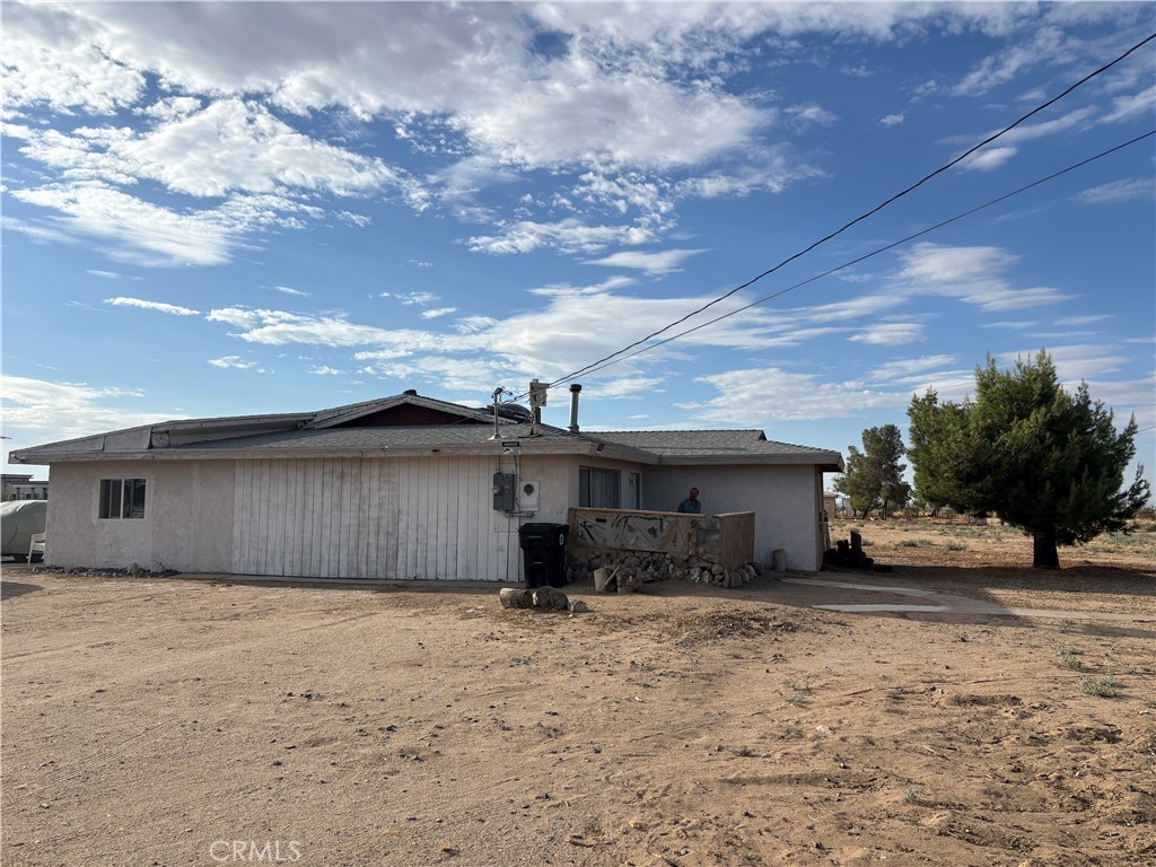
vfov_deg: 53.1
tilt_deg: +3.8
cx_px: 578
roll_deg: +0.0
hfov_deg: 67.3
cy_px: 434
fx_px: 868
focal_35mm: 26
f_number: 1.6
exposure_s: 1/5348
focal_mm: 5.96
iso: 50
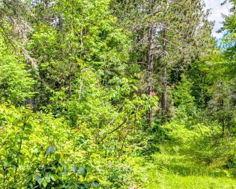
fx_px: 524
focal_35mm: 75
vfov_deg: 20.4
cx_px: 141
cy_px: 98
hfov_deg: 25.3
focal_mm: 6.9
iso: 20
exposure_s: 1/968
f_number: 1.68
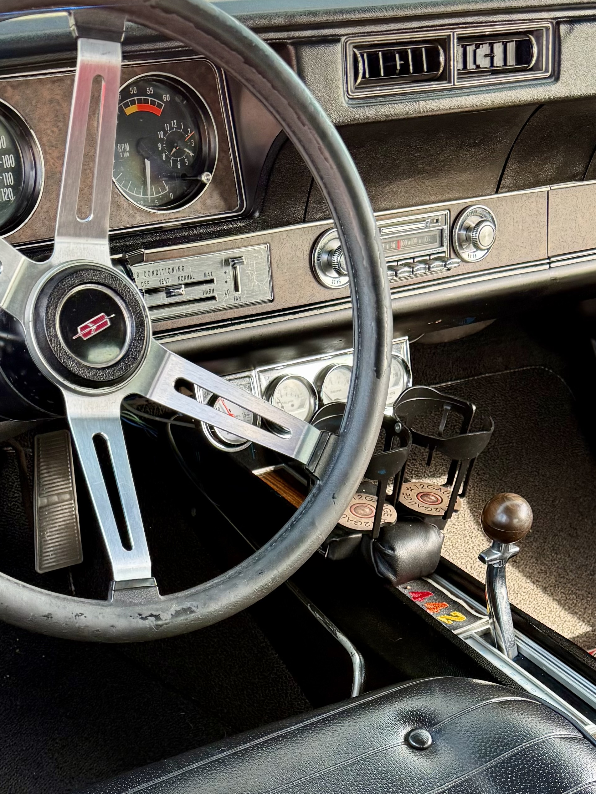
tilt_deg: -36.9
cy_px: 729
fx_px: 1240
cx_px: 298
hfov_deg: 27.0
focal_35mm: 54
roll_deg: -1.7
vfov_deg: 33.5
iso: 160
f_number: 1.78
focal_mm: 6.76
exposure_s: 1/121
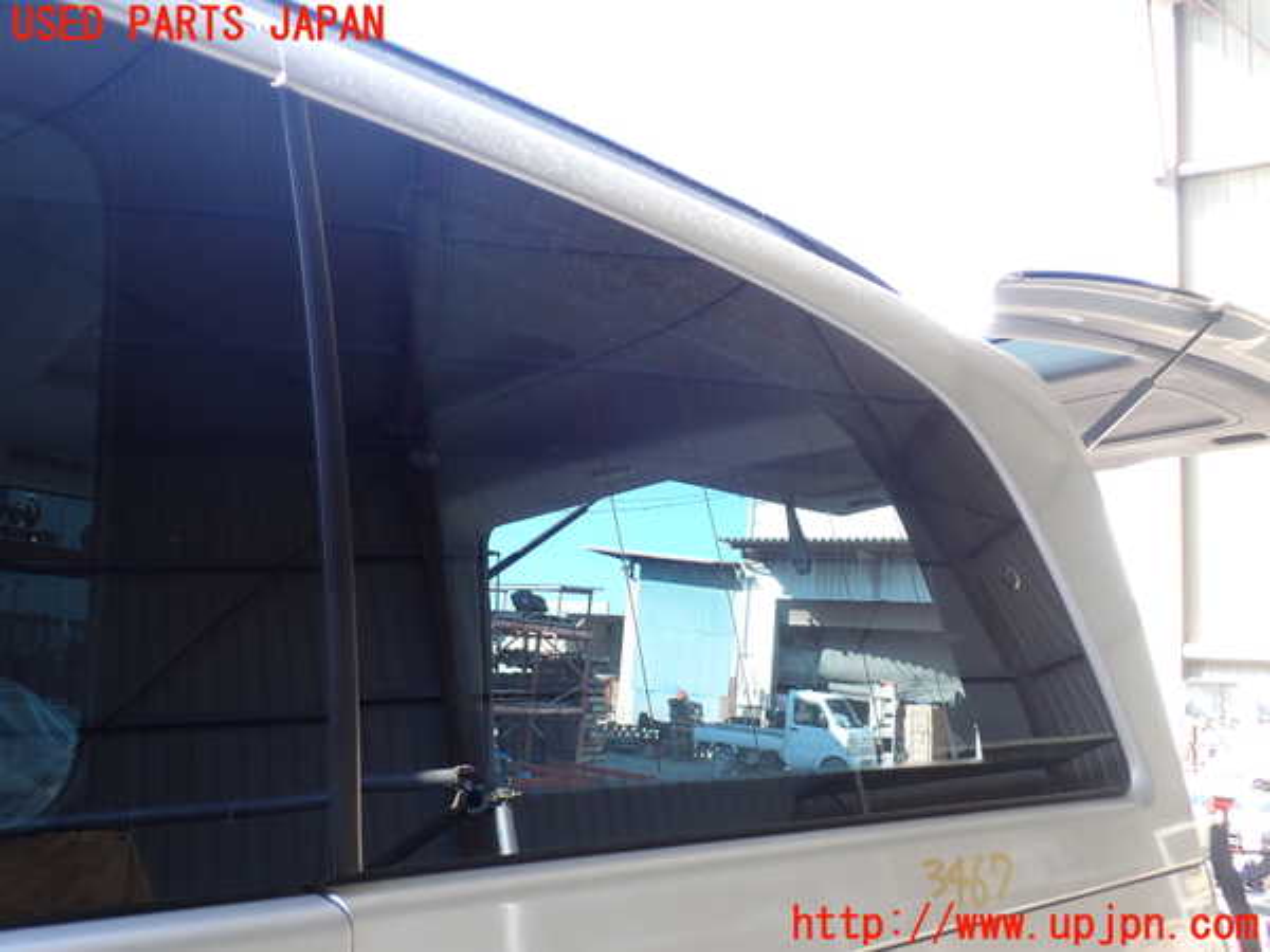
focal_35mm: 30
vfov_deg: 46.8
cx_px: 635
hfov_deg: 60.0
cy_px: 476
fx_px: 1101
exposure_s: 1/60
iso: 100
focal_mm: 5.4
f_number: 3.2
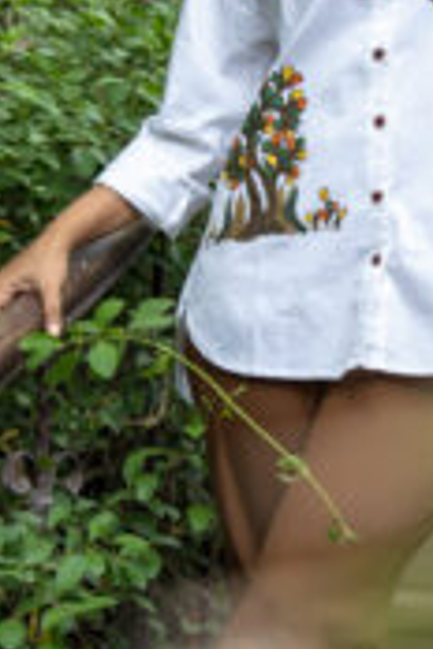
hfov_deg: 9.4
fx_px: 2616
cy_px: 254
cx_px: 381
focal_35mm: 145
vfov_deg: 14.1
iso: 160
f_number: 2.8
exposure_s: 1/320
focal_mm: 56
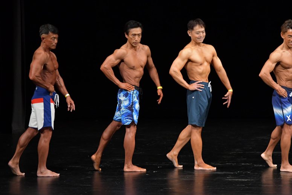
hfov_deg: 7.6
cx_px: 146
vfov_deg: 5.1
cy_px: 98
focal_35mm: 270
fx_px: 2189
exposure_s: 1/400
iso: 3200
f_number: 5.6
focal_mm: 180
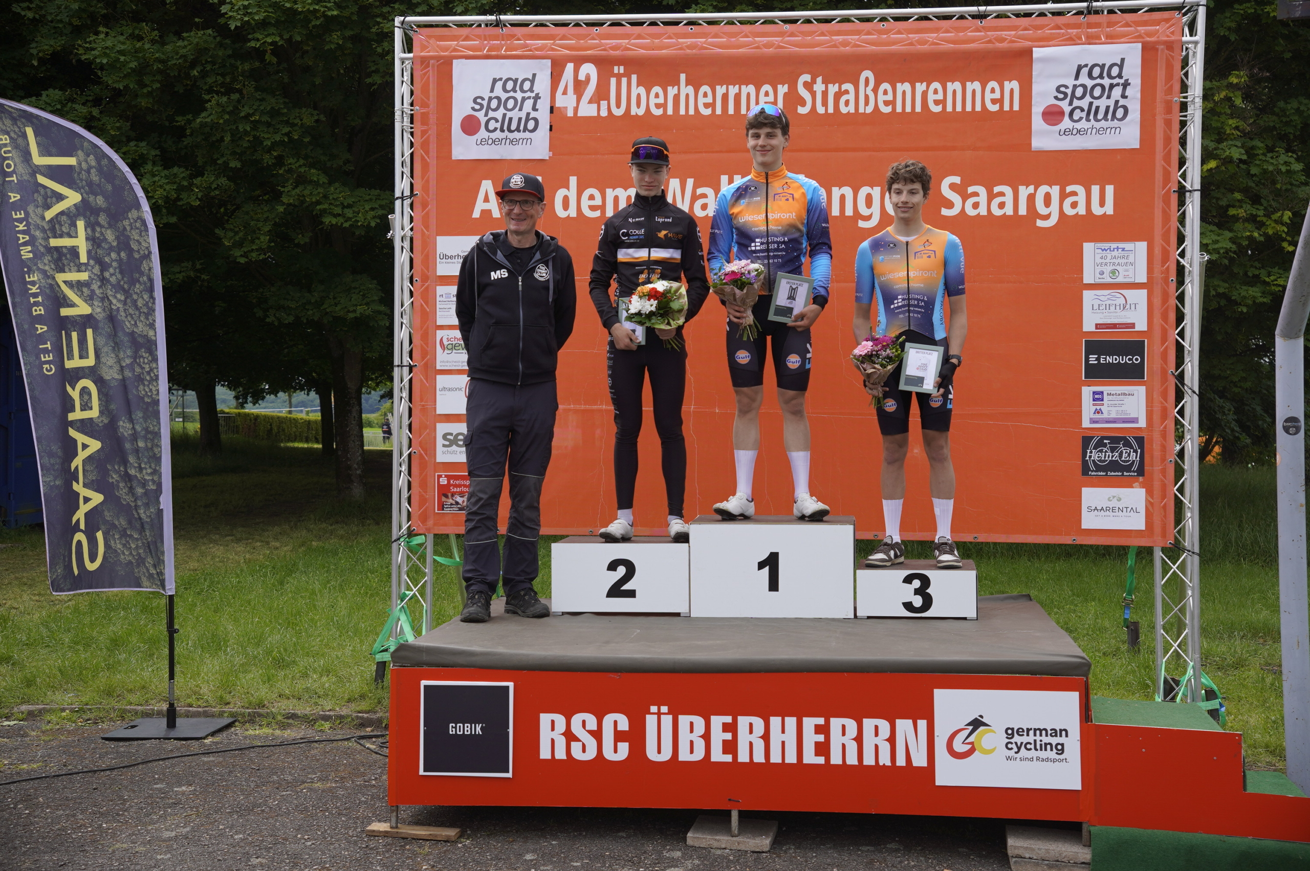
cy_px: 436
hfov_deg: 39.7
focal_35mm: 50
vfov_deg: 27.0
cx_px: 655
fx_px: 1816
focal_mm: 33.3
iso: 100
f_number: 4.5
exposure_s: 1/500
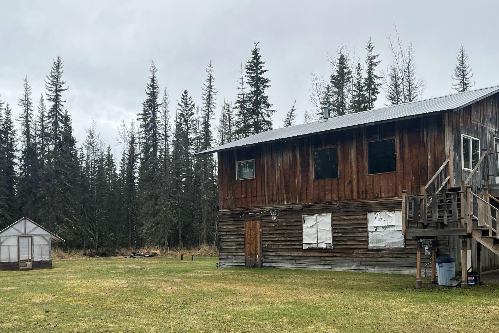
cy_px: 227
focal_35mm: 39
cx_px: 278
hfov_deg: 49.5
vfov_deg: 33.8
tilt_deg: +1.7
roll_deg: +1.8
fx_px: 541
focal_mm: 5.1
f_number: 1.6
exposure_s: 1/1000
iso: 50
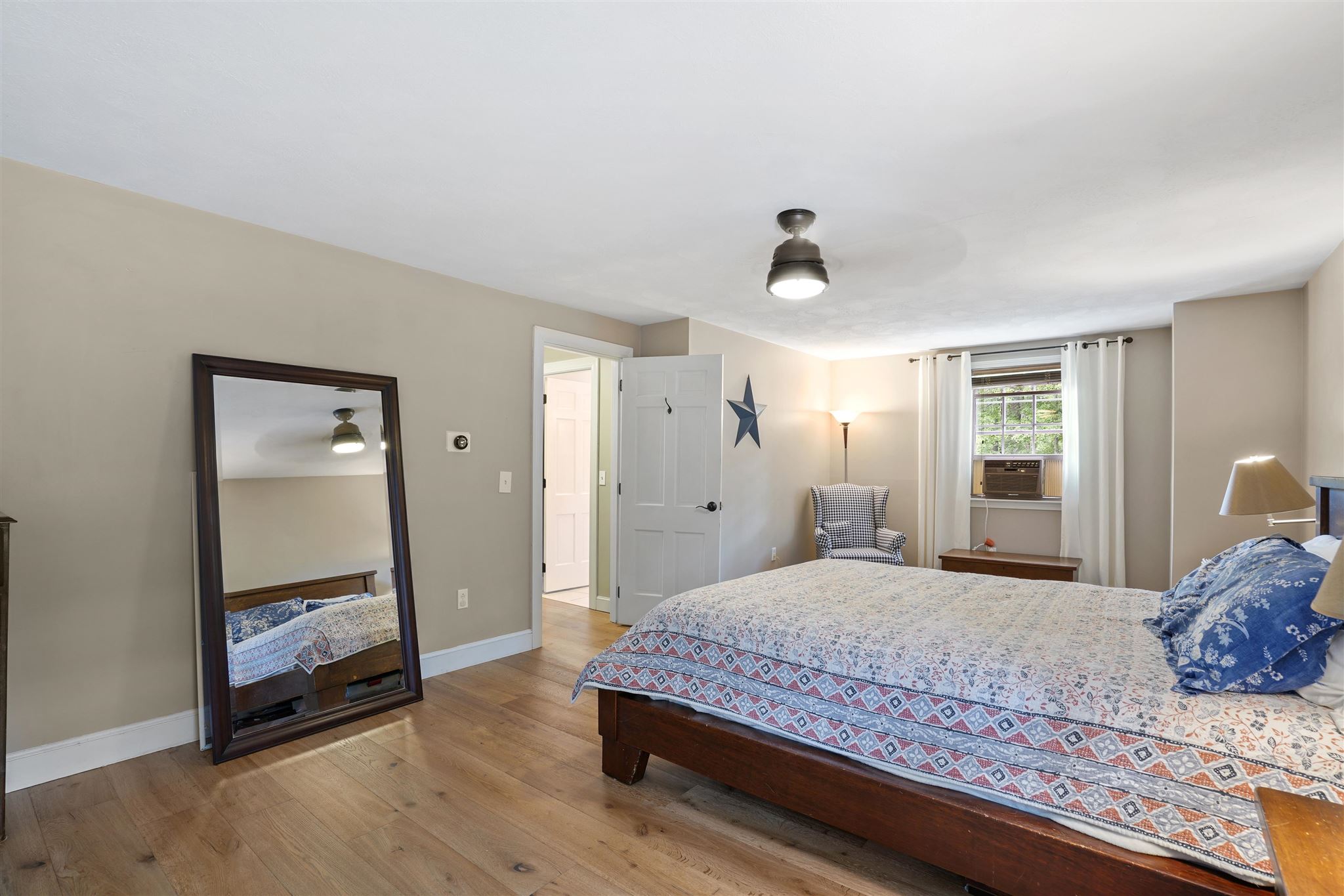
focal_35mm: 16
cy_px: 448
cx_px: 672
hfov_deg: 96.7
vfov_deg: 73.7
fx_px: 597
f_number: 7.1
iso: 320
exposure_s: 1.3
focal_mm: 16
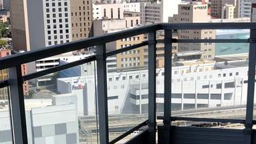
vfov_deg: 13.6
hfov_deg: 24.9
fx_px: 577
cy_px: 196
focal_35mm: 85
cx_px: 93
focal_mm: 3.99
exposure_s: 1/2183
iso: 20
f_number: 1.8
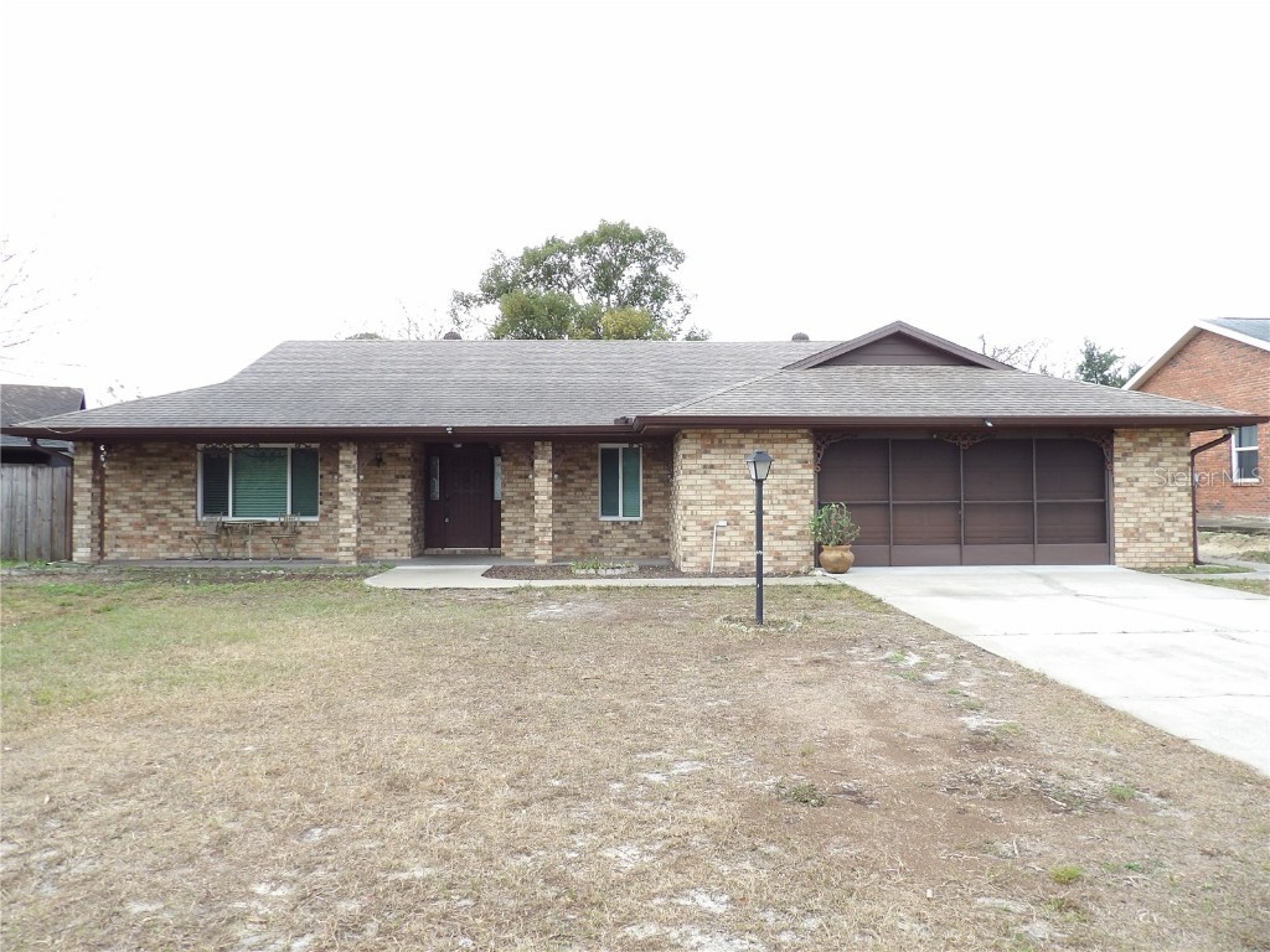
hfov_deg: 71.6
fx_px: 881
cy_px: 476
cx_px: 635
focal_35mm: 24
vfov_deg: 56.8
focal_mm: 4.3
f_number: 3.2
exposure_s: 1/58
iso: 100
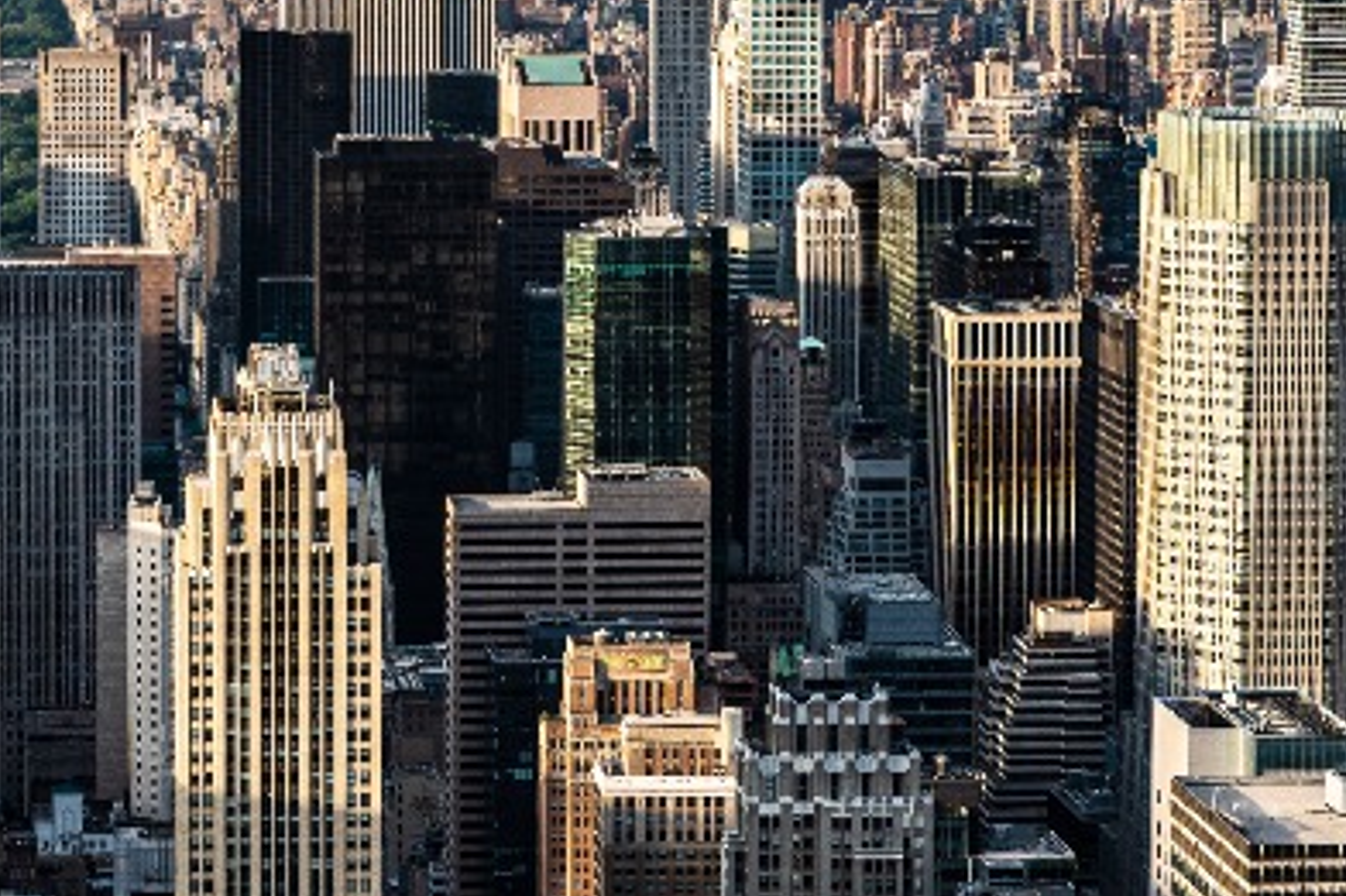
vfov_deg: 11.2
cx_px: 77
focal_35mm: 121
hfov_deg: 16.7
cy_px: 39
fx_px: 4522
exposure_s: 1/100
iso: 100
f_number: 8
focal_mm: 56
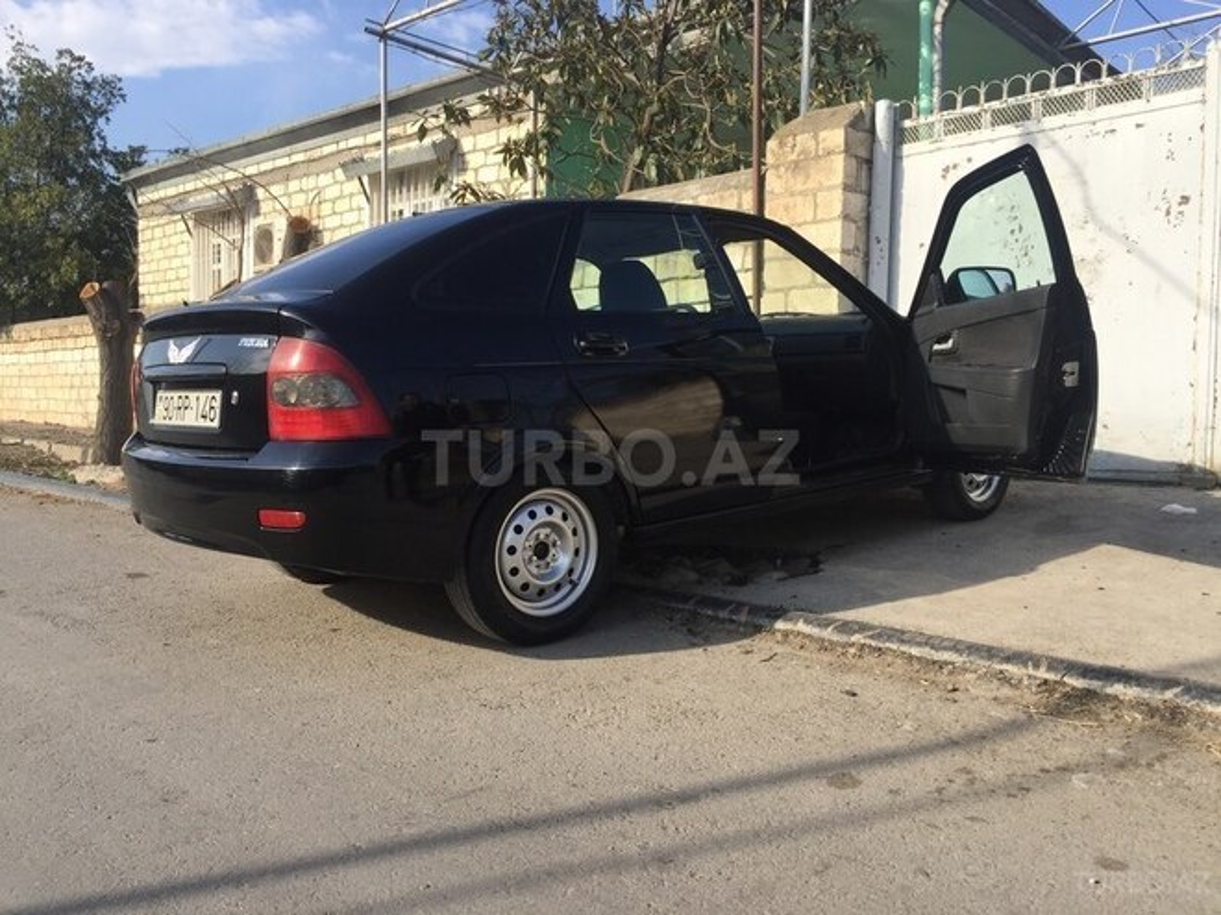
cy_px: 458
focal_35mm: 29
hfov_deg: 61.7
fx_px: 1023
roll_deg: -0.2
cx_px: 610
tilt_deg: -1.5
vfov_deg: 48.2
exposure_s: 1/1041
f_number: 2.2
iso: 32
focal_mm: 4.15
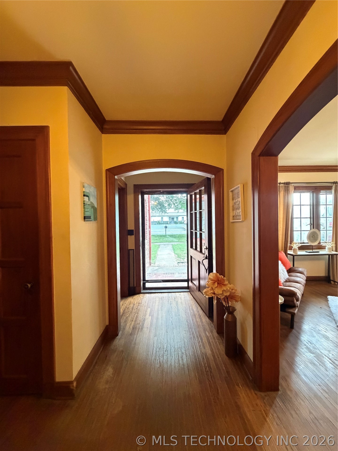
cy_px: 226
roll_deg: +0.5
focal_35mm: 14
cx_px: 169
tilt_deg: -0.7
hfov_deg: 85.7
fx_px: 182
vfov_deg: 102.1
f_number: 2.2
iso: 800
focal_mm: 2.22
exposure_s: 1/60
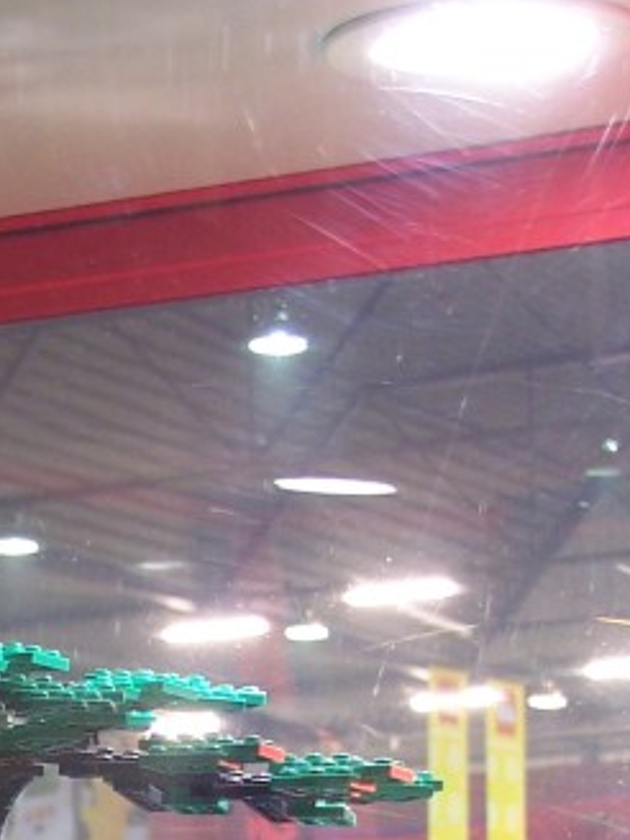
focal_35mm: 184
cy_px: 1237
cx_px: -300
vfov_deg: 10.4
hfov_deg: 7.9
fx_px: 4465
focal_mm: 9.8
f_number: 3.1
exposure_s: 1/2
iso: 80
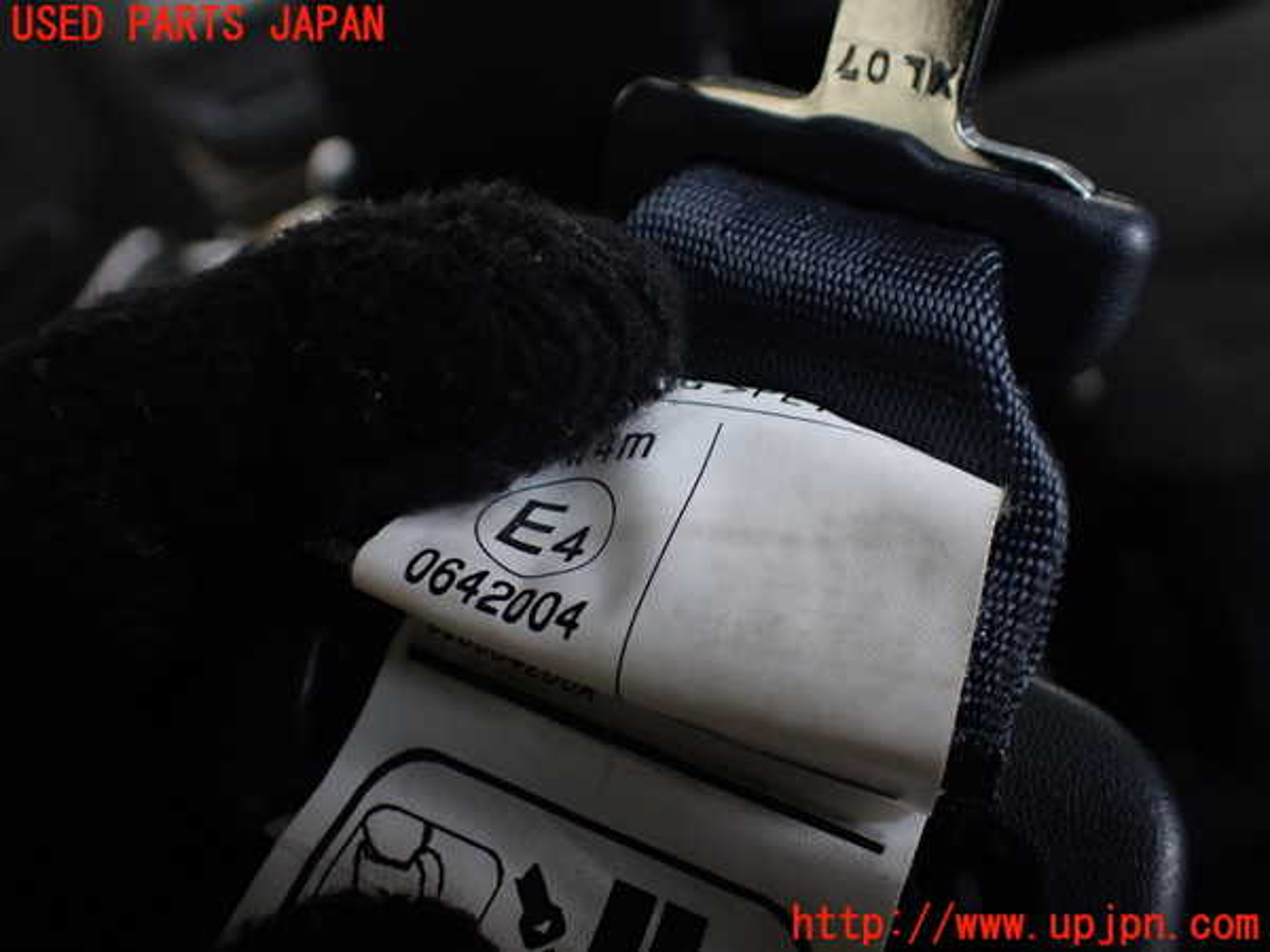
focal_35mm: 30
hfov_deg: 60.0
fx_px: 1101
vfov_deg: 46.8
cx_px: 635
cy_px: 476
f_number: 2.3
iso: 200
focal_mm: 5.4
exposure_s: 1/125
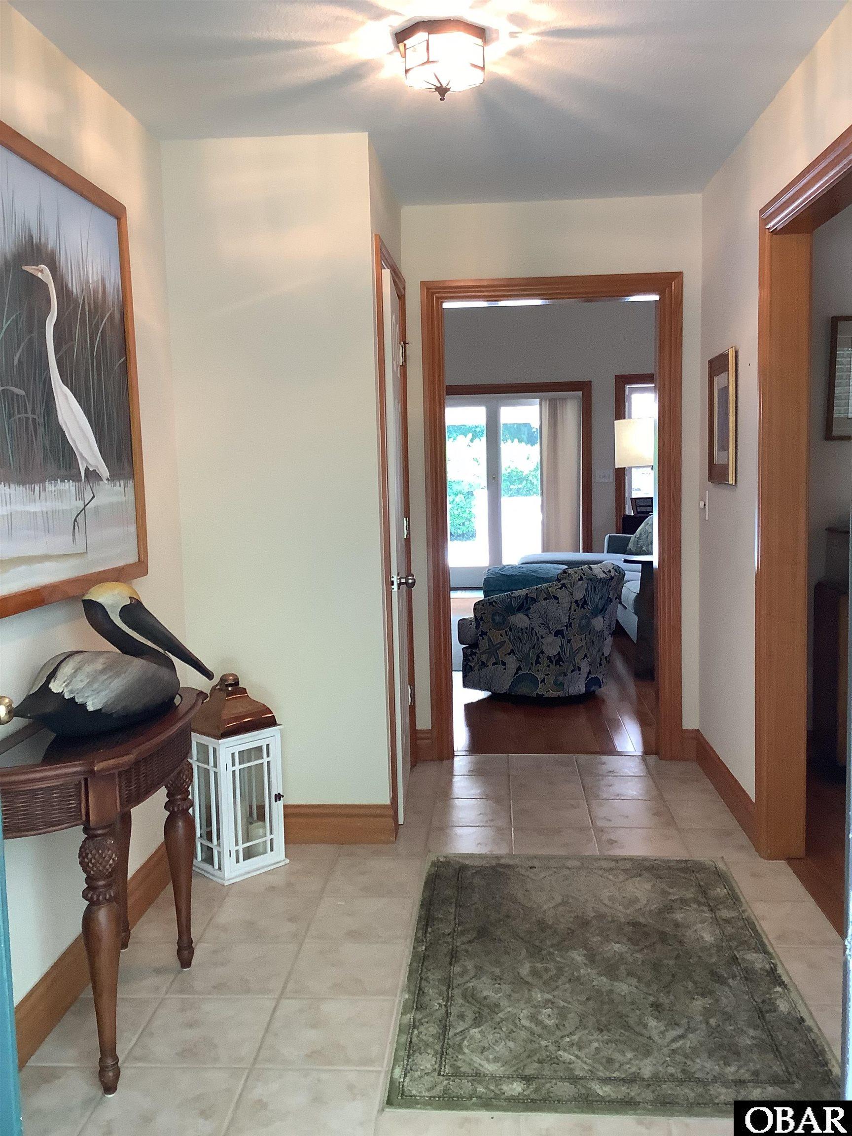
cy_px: 568
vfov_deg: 58.4
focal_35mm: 31
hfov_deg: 45.4
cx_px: 426
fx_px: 1017
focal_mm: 3.3
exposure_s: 1/60
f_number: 2.4
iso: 160
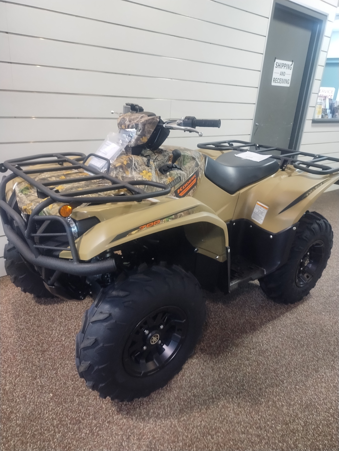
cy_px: 226
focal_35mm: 25
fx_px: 326
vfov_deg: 69.4
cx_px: 170
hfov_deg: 54.9
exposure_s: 1/24
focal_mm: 4.71
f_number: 1.7
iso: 175
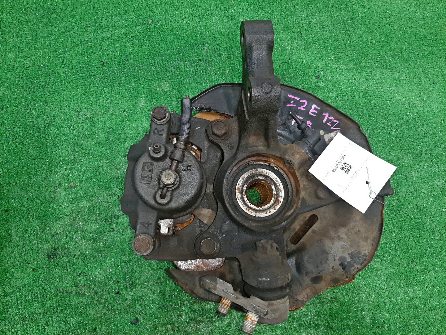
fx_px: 335
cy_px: 168
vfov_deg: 53.1
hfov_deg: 67.3
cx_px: 223
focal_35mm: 26
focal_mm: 3.93
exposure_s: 1/50
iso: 192
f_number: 1.7
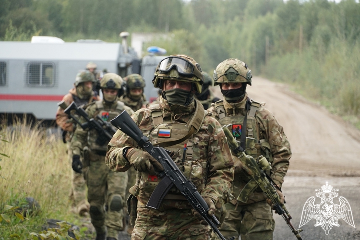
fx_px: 2025
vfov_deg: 6.8
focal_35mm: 202
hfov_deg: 10.2
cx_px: 180
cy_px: 120
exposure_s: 1/250
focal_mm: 135
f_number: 5.6
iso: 320
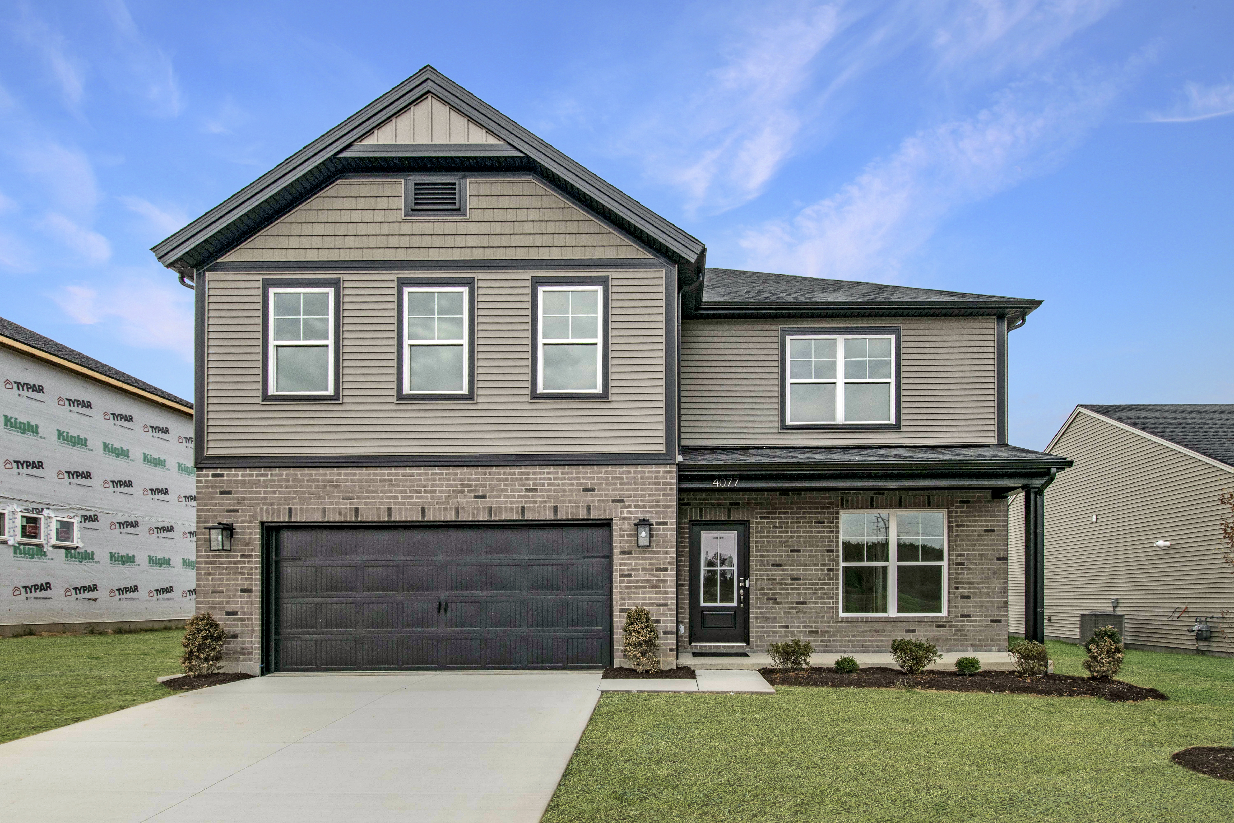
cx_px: 617
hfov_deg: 100.4
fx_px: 514
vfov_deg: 77.3
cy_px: 412
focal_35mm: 15
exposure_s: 1/320
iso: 200
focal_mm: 10
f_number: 9
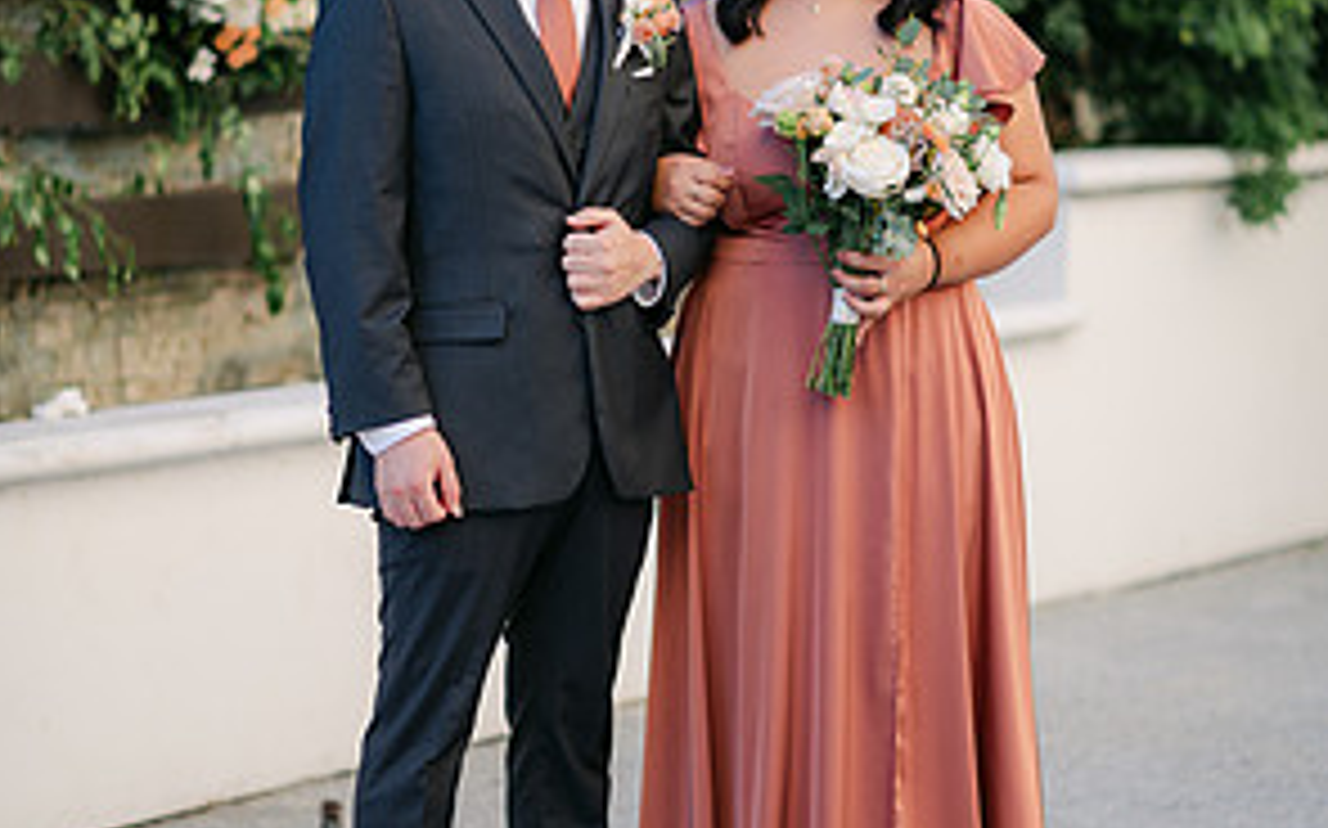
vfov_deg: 9.9
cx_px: 664
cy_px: 270
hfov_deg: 15.8
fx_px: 4775
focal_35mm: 132
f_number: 1.8
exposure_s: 1/1250
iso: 100
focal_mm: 85
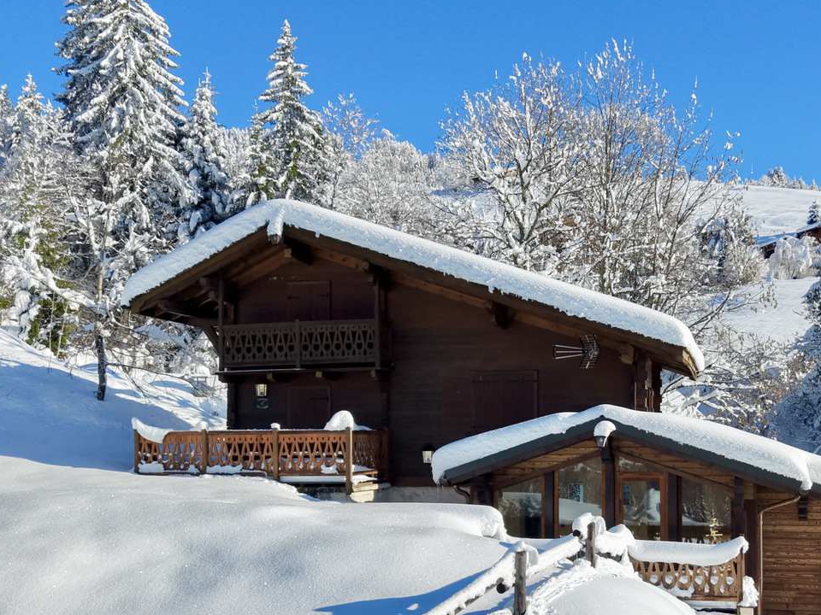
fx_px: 1091
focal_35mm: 46
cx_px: 525
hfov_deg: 40.9
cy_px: 458
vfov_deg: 31.0
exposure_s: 1/8000
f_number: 1.8
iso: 250
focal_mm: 8.67
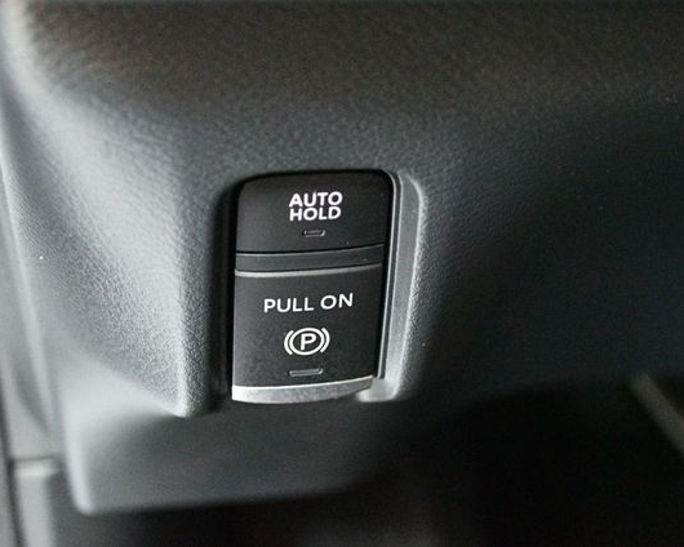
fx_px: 1377
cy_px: 274
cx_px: 390
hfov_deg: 27.9
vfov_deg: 22.5
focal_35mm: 68
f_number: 5.3
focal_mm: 40
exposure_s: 1/20
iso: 12800
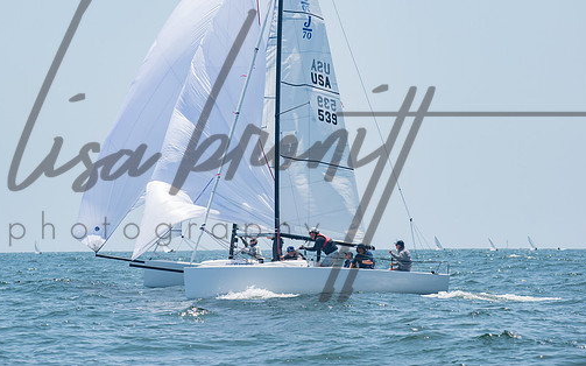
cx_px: 268
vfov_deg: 6.8
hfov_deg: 10.8
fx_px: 3097
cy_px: 142
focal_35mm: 194
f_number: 8
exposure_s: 1/1250
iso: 400
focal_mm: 110
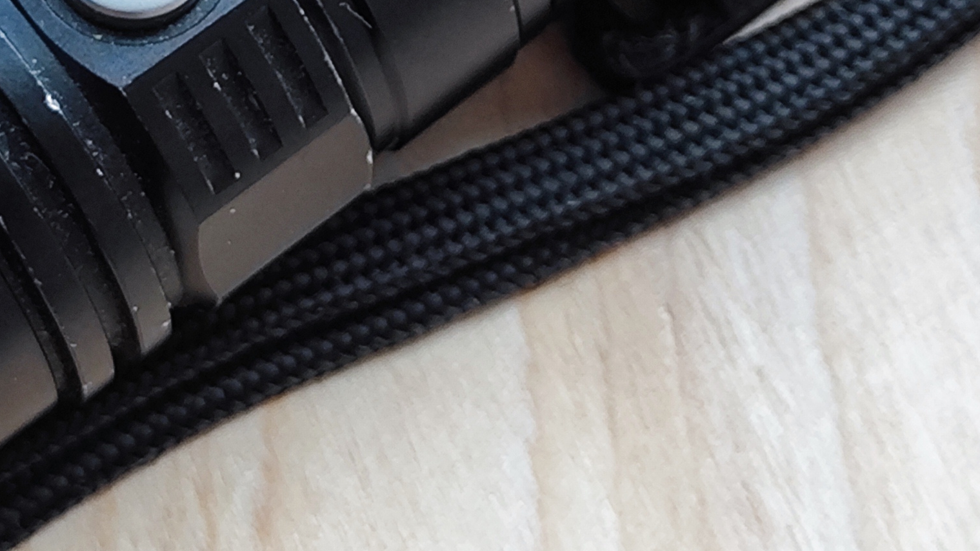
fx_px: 1715
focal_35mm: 66
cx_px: 410
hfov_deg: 31.8
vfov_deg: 17.1
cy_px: -171
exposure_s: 1/100
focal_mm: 5.59
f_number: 1.88
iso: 221
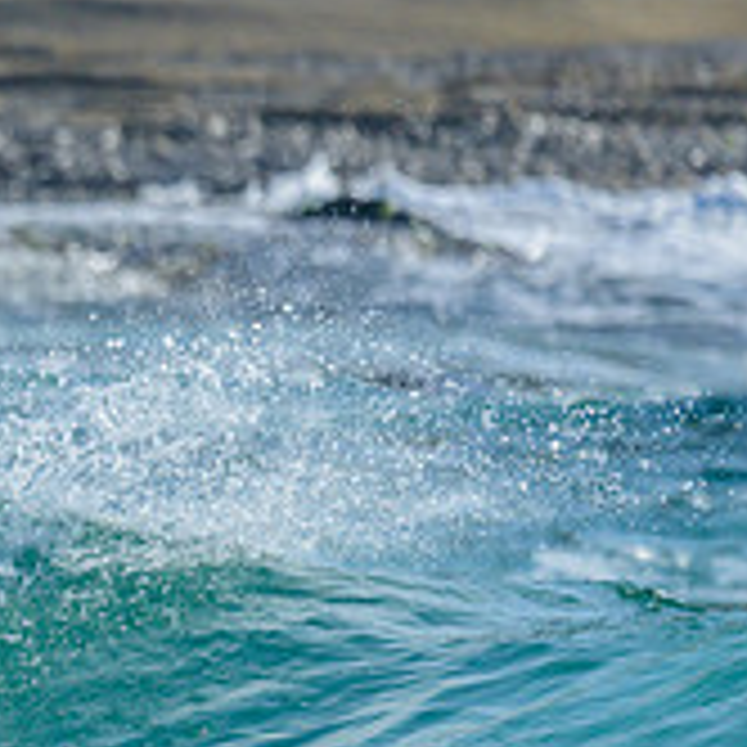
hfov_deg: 0.7
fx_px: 57985
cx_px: -482
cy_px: 682
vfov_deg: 0.7
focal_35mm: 2375
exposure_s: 1/2000
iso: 200
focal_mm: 800
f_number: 6.3
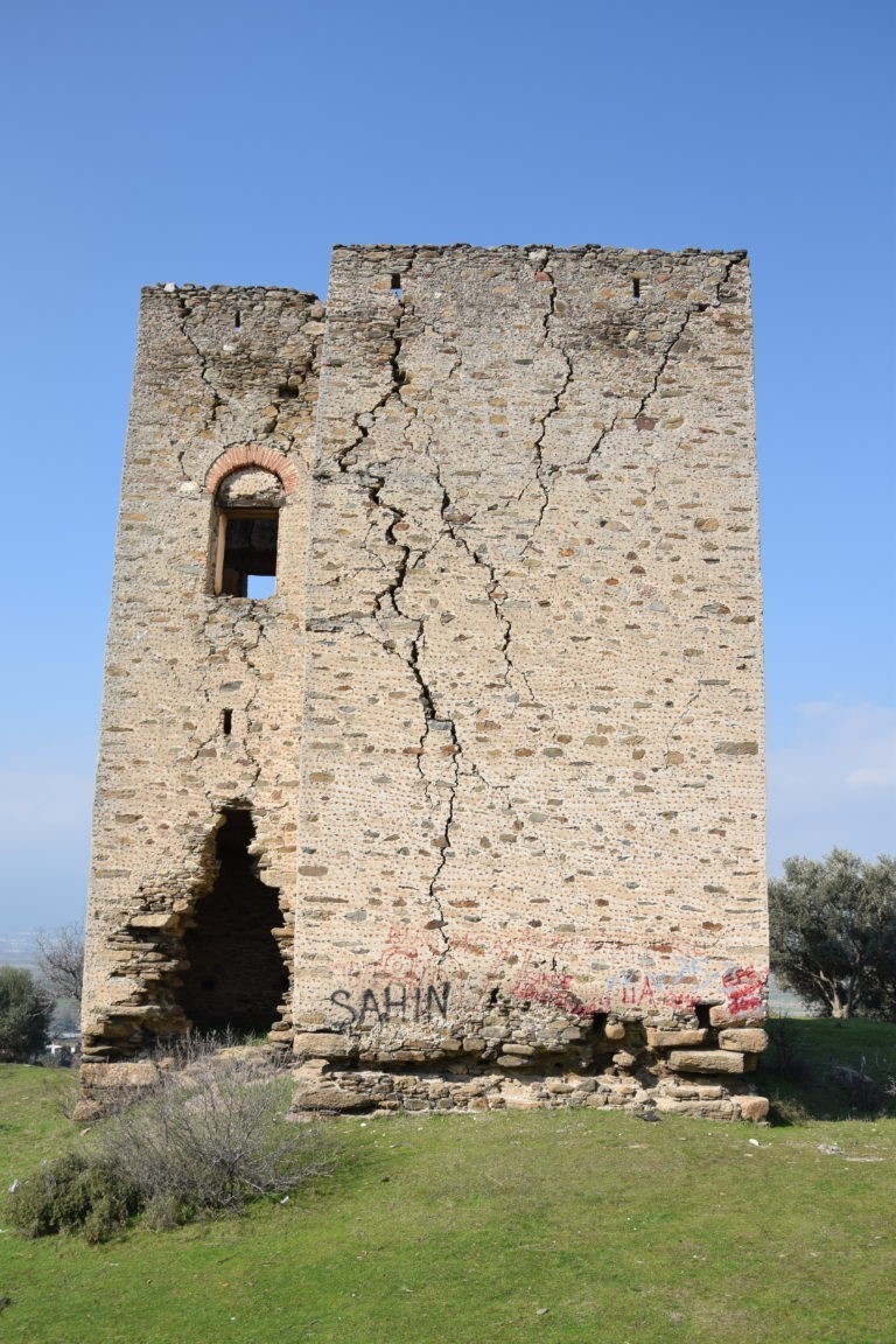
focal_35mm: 32
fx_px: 1176
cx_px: 448
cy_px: 672
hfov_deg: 41.7
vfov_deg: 59.5
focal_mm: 21
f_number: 8
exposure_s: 1/250
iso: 100
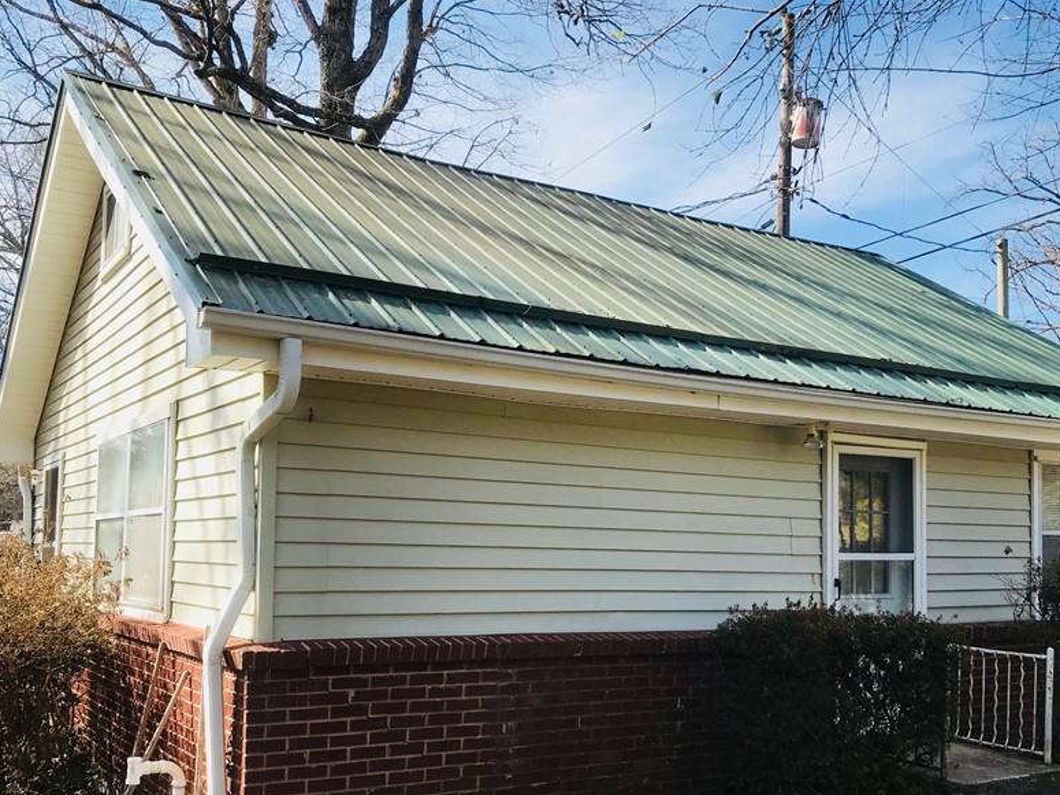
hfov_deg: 50.1
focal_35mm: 37
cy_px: 514
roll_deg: -1.5
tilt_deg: +3.7
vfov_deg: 38.3
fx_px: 1133
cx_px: 584
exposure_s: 1/1244
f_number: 1.8
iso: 20
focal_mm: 3.99
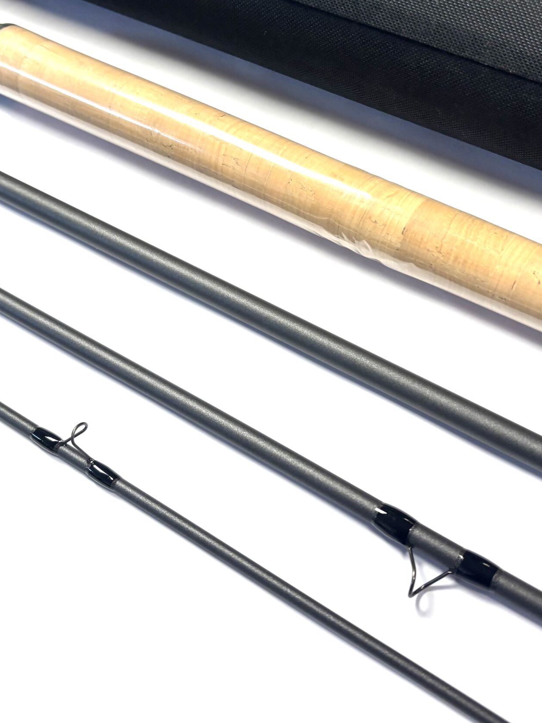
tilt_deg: -59.0
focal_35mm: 40
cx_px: 296
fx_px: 835
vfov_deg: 46.7
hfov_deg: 35.9
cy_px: 314
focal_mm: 5.96
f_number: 1.6
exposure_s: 1/100
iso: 64
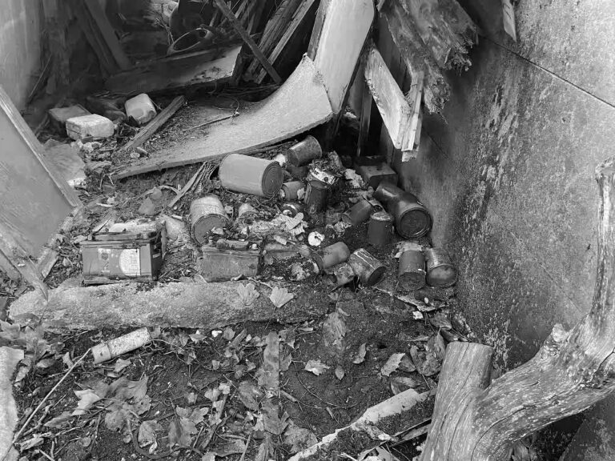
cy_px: 230
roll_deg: -2.7
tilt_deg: -34.6
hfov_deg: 67.3
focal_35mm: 26
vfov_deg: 53.1
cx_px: 308
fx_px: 462
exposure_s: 1/60
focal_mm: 4.2
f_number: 1.6
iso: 320
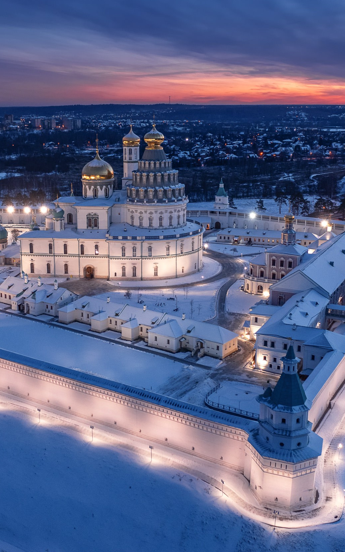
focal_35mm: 43
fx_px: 647
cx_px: 147
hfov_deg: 29.8
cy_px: 276
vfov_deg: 46.2
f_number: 2.8
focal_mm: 10.26
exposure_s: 1/50
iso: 400
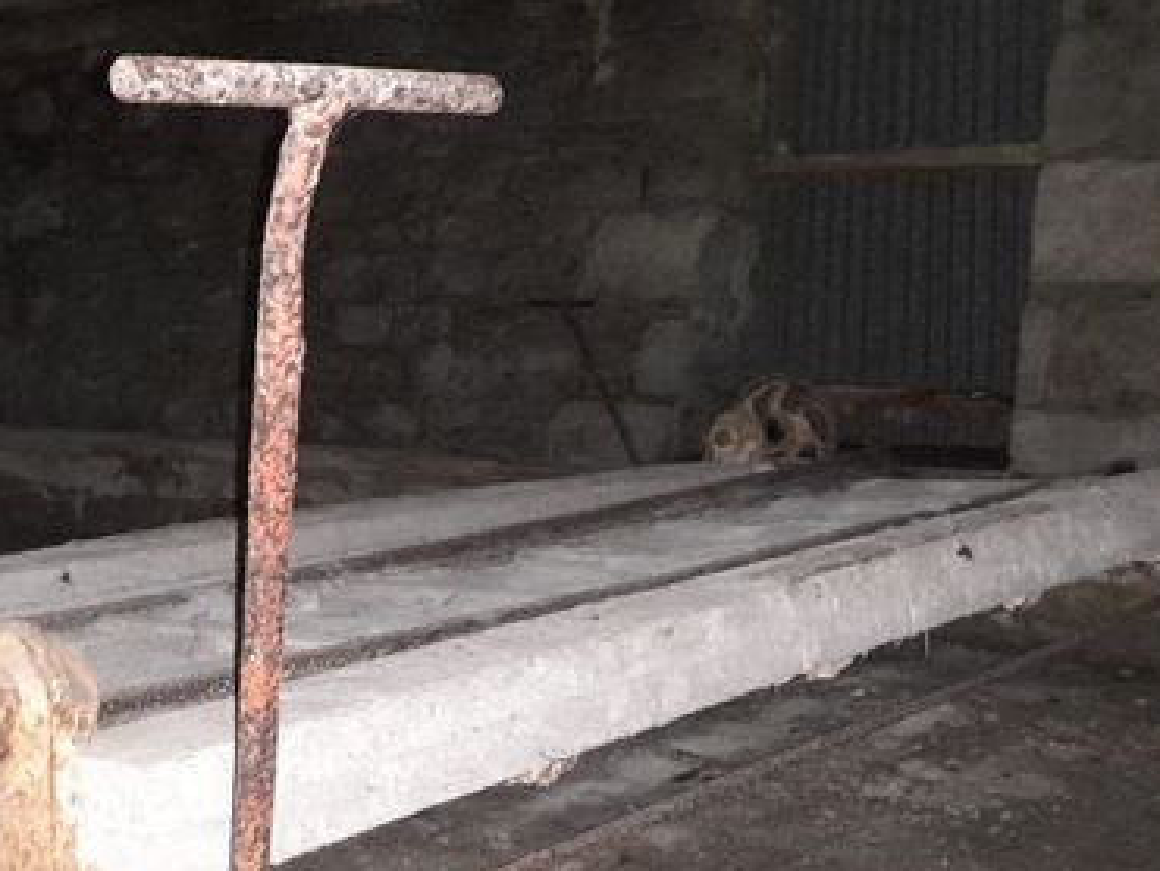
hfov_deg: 35.0
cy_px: 335
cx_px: 348
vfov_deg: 27.0
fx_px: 1811
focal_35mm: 54
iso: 1000
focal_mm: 4.6
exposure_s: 1/20
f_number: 2
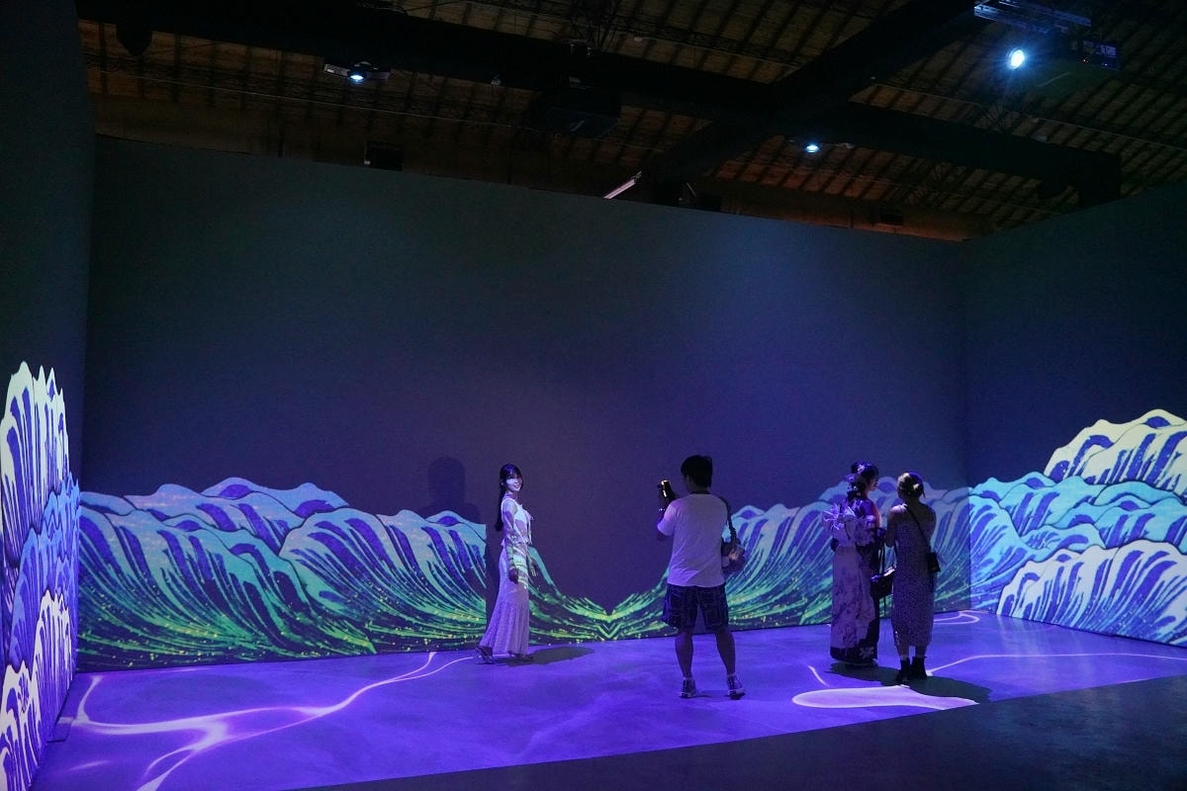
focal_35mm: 28
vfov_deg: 46.4
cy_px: 396
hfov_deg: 65.5
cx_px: 594
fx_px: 923
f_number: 2.8
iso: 10000
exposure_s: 1/160
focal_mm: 28
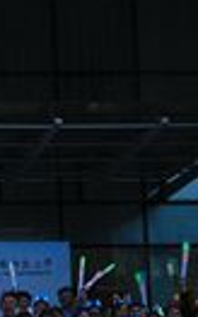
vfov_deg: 18.9
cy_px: 319
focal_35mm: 107
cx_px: -198
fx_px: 923
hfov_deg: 11.1
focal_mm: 15.2
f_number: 5.6
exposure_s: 1/20
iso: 1250
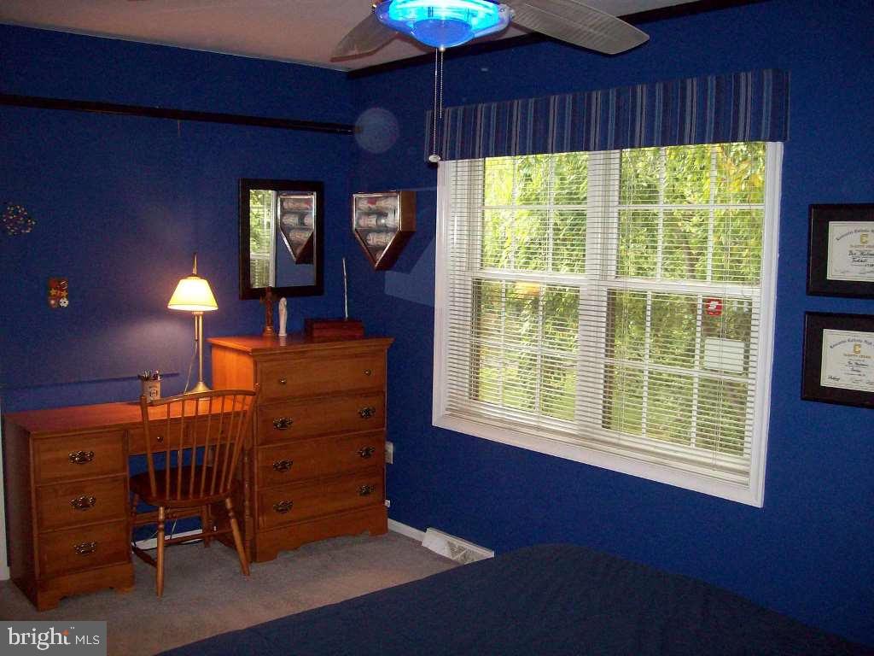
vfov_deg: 39.7
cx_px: 437
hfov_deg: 51.4
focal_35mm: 36
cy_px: 328
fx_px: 909
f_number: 2.7
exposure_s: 1/64
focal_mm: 6
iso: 140
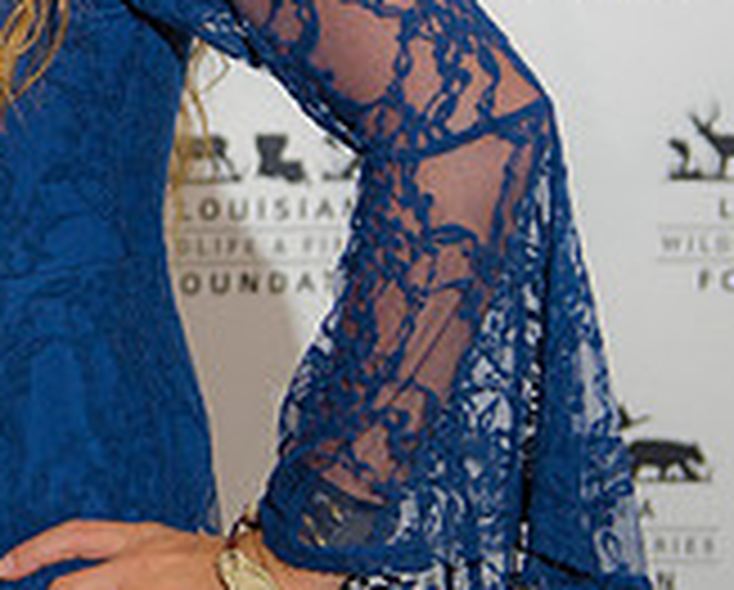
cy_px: -27
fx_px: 3482
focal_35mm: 160
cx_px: -234
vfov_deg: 9.6
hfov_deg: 11.7
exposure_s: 1/125
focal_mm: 48
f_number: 3.2
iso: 800
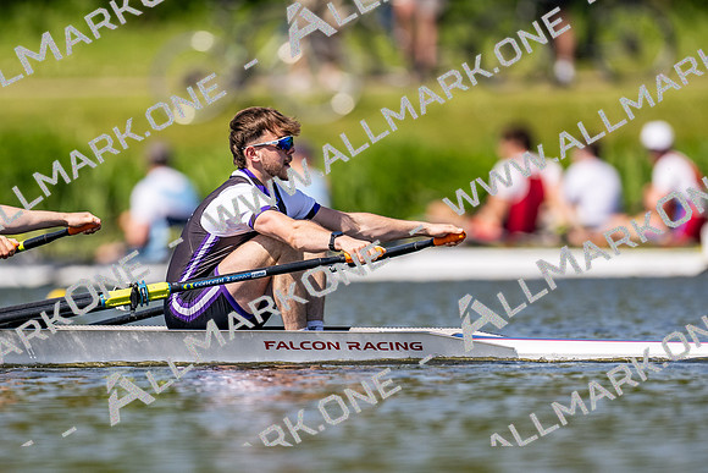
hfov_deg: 2.3
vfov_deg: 1.5
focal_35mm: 900
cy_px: 236
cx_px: 354
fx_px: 17712
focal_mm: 600
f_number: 4
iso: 200
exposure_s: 1/2500
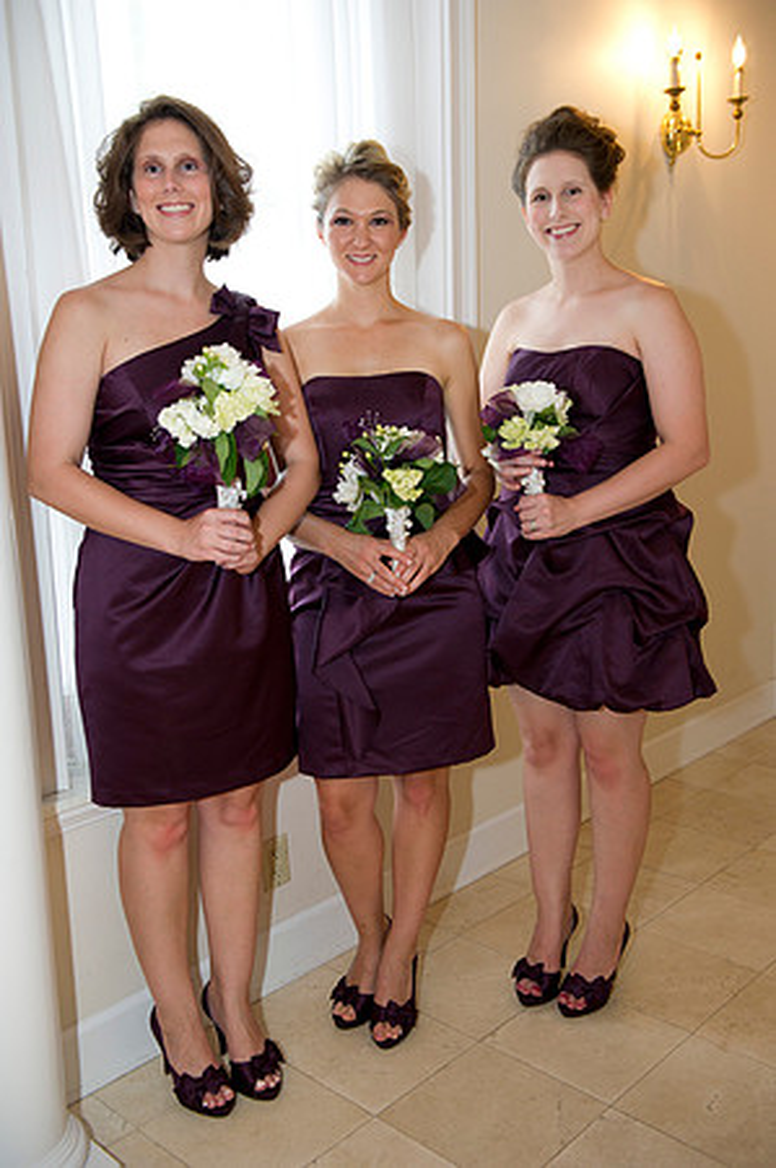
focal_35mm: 36
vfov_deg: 53.2
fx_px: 1167
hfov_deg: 36.8
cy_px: 584
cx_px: 388
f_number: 3.5
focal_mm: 36
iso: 1250
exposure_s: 1/80
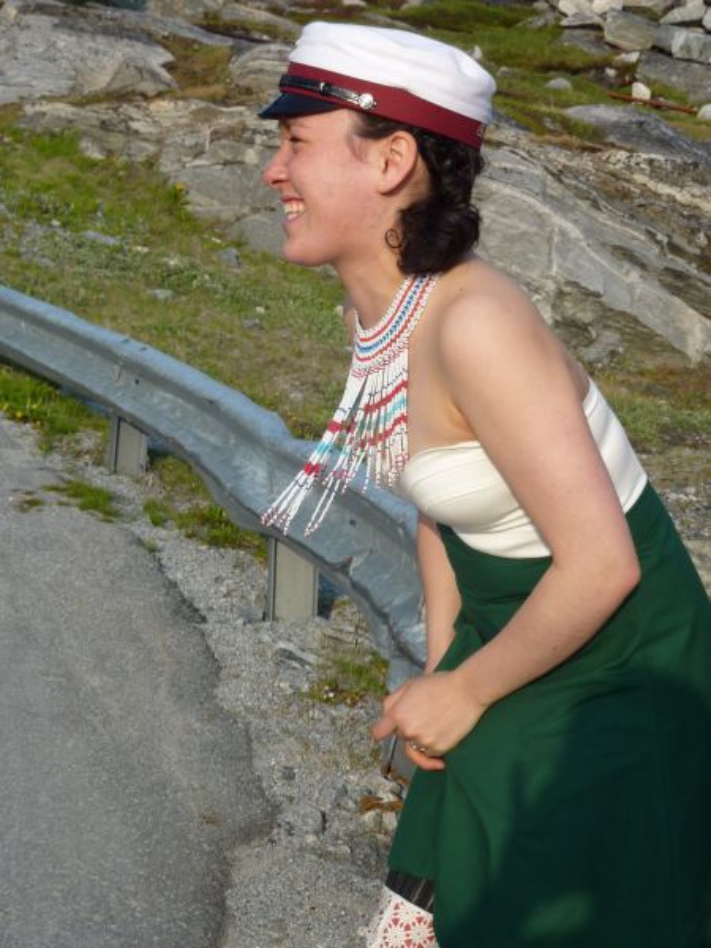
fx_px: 1835
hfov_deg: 21.9
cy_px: 474
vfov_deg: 29.0
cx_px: 356
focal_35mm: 67
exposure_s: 1/400
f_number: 4.1
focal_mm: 11
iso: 80
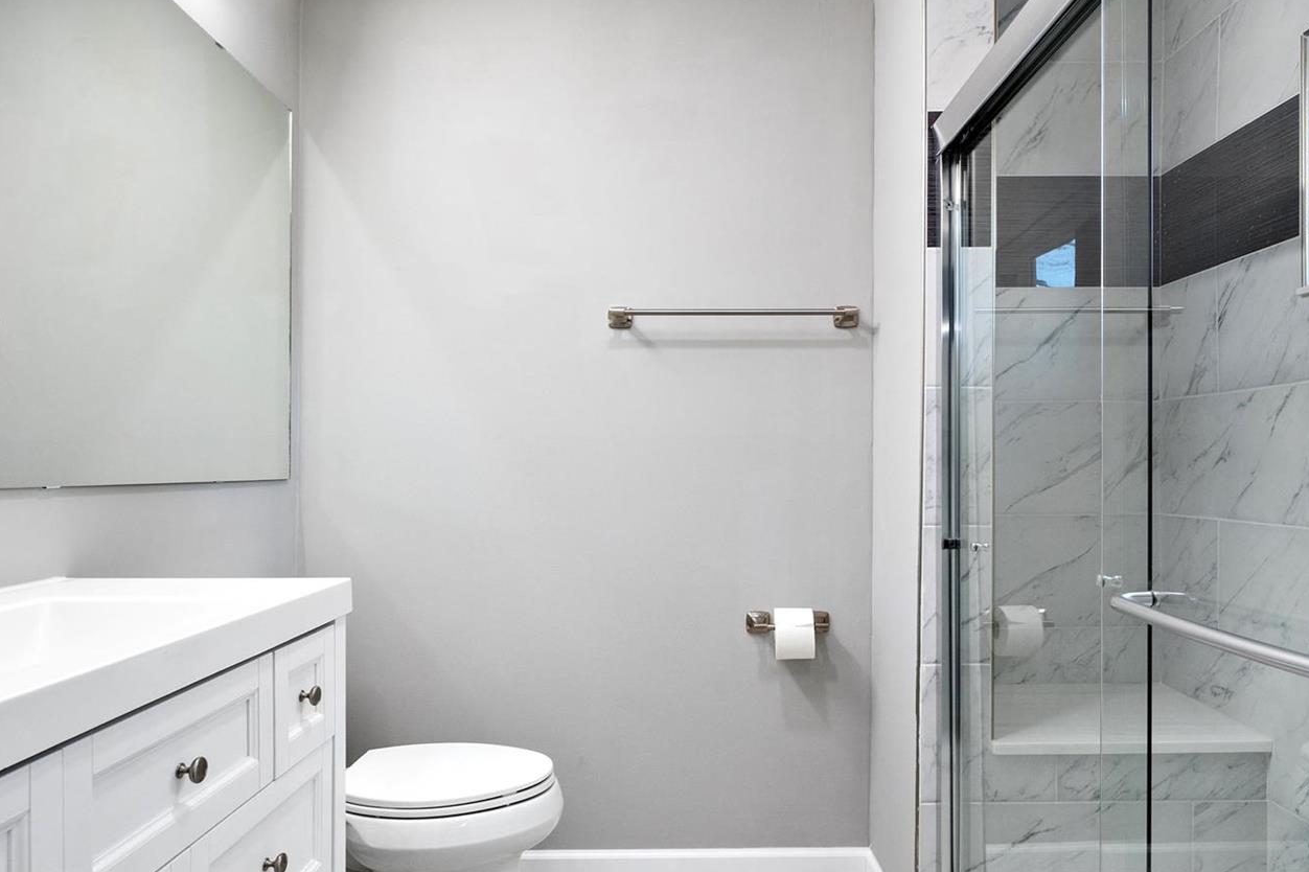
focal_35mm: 23
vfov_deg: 55.0
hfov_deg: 76.1
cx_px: 685
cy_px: 485
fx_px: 836
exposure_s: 1/125
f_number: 8
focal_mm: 9
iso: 400
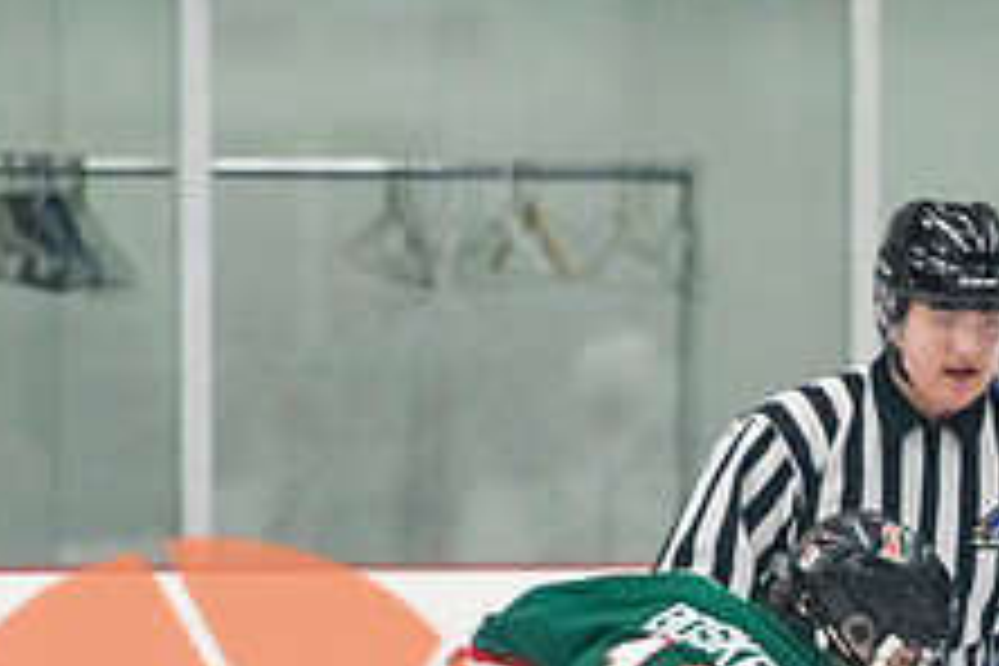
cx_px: 1170
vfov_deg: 2.3
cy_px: 1027
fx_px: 16871
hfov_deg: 3.4
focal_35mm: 608
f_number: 2.8
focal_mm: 195
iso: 4000
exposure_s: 1/800
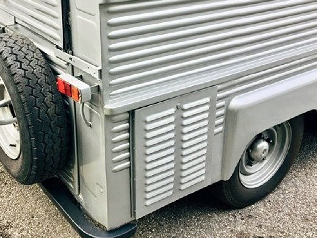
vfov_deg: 33.5
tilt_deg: -24.6
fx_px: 394
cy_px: 102
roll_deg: -0.9
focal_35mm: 43
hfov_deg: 43.6
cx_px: 128
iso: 25
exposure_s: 1/158
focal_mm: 4.15
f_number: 2.2
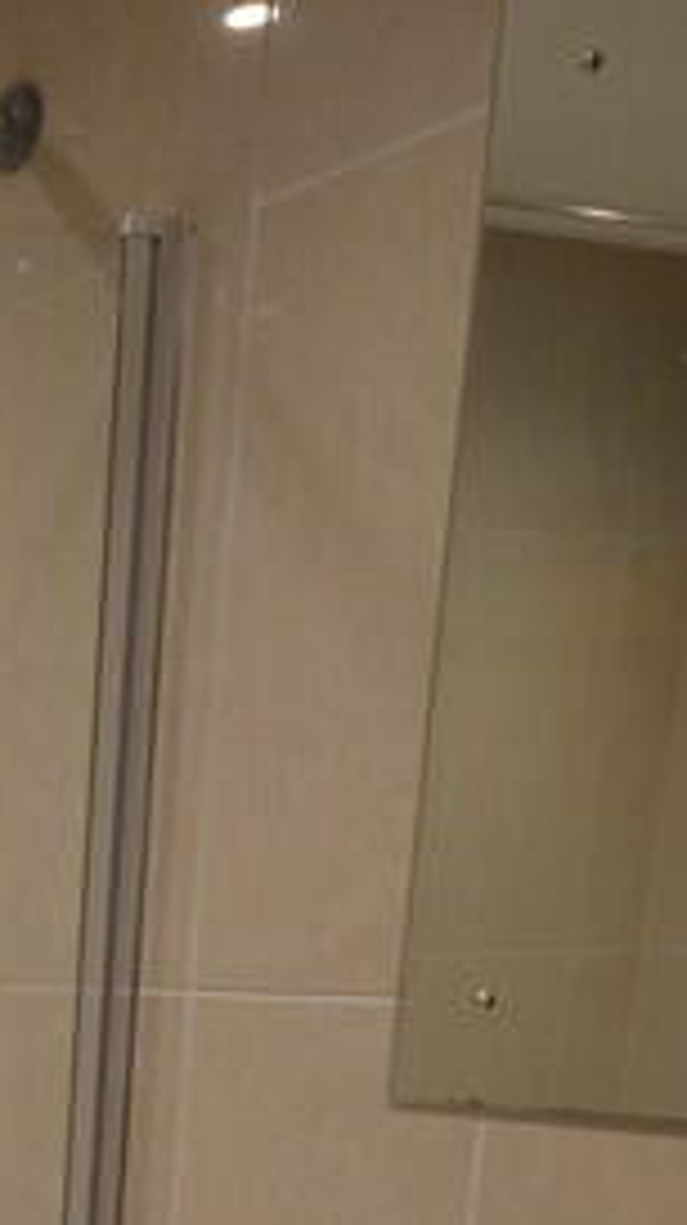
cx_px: -593
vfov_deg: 30.4
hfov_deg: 16.5
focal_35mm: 59
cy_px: 1452
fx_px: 1916
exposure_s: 1/60
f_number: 4
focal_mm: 10
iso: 450
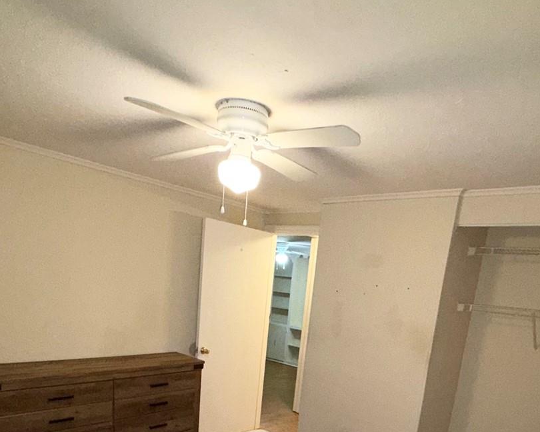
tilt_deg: -12.4
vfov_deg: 47.9
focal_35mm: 27
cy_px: 385
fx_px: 432
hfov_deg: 64.0
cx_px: 287
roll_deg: -5.4
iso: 160
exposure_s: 1/60
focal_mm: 2.22
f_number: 2.2
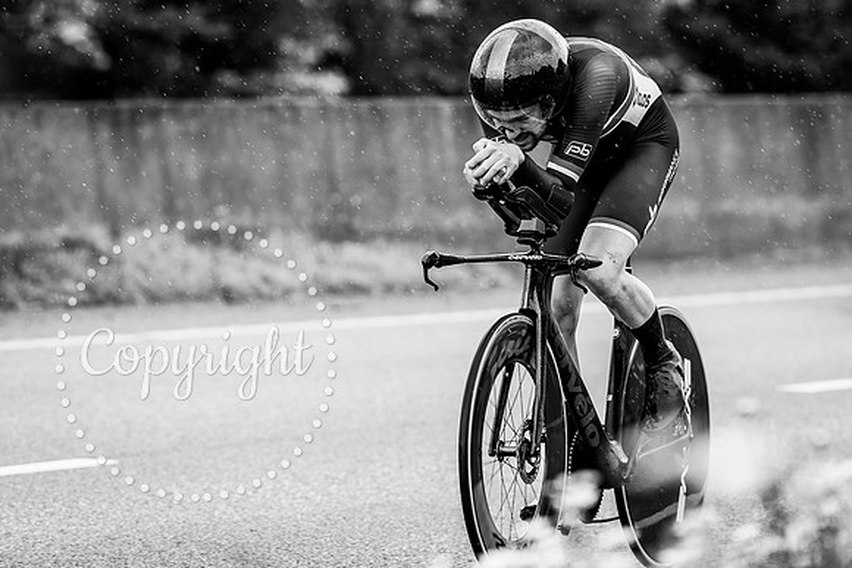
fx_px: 9691
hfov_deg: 5.0
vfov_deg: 3.4
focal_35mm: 409
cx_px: 541
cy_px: 163
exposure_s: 1/1000
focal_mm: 200
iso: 500
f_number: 3.5
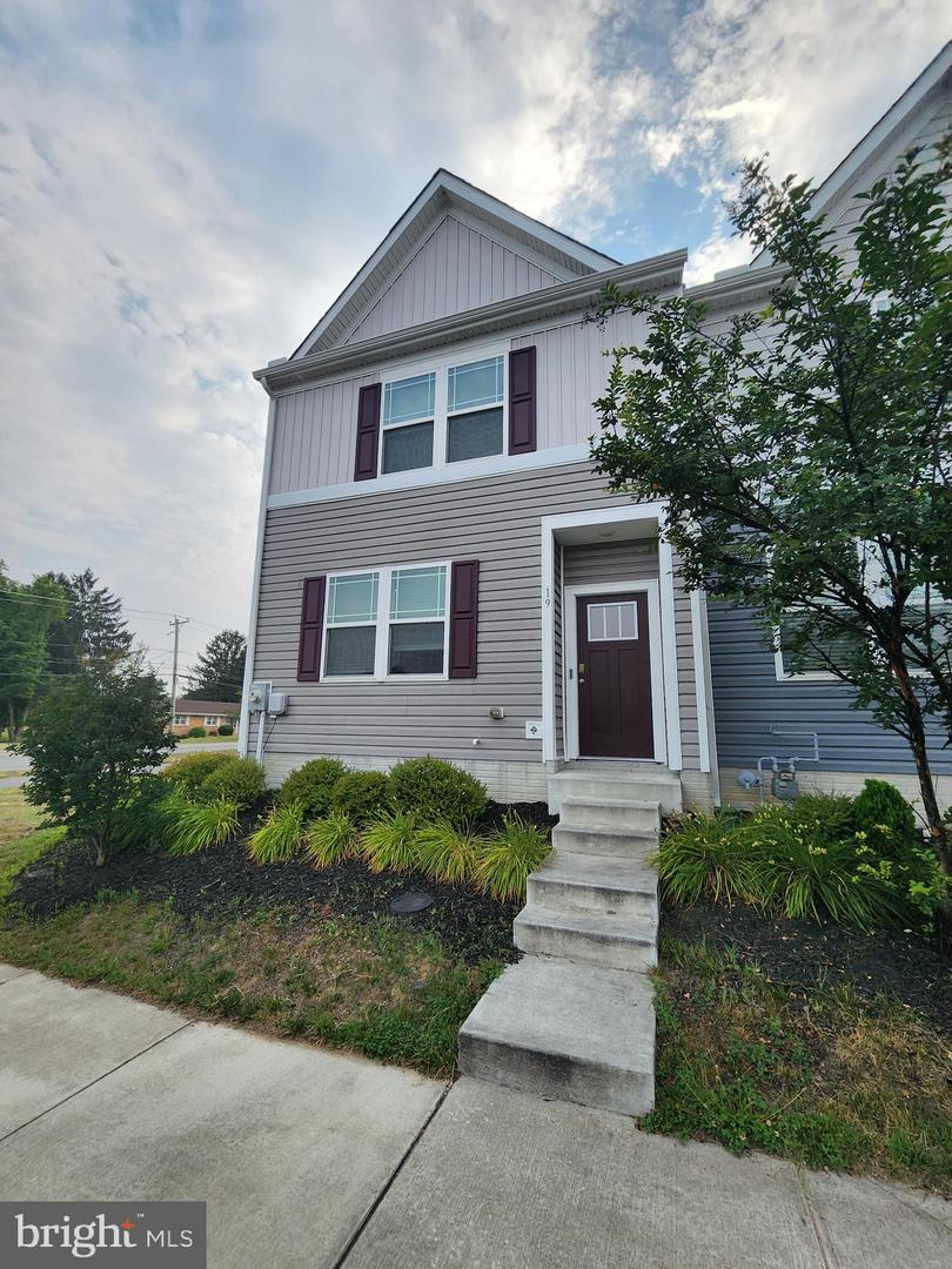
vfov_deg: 106.2
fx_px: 477
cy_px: 634
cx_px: 476
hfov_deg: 89.9
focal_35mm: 13
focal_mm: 2.2
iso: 50
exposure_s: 1/1073
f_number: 2.2
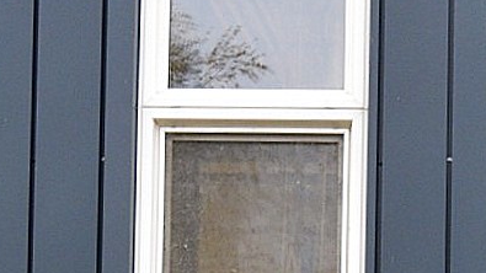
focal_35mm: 142
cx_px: 651
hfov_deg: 14.4
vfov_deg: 7.9
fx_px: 1830
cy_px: 648
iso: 800
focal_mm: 22
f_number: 5
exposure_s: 1/60
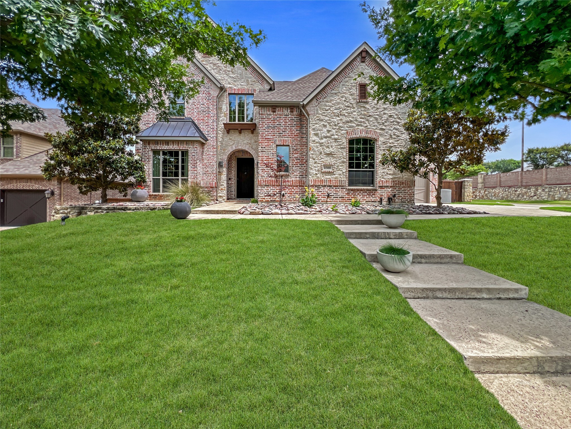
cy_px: 214
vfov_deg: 89.9
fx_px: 214
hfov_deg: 106.2
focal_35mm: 13
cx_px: 286
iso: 32
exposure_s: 1/800
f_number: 1.8
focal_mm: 1.57
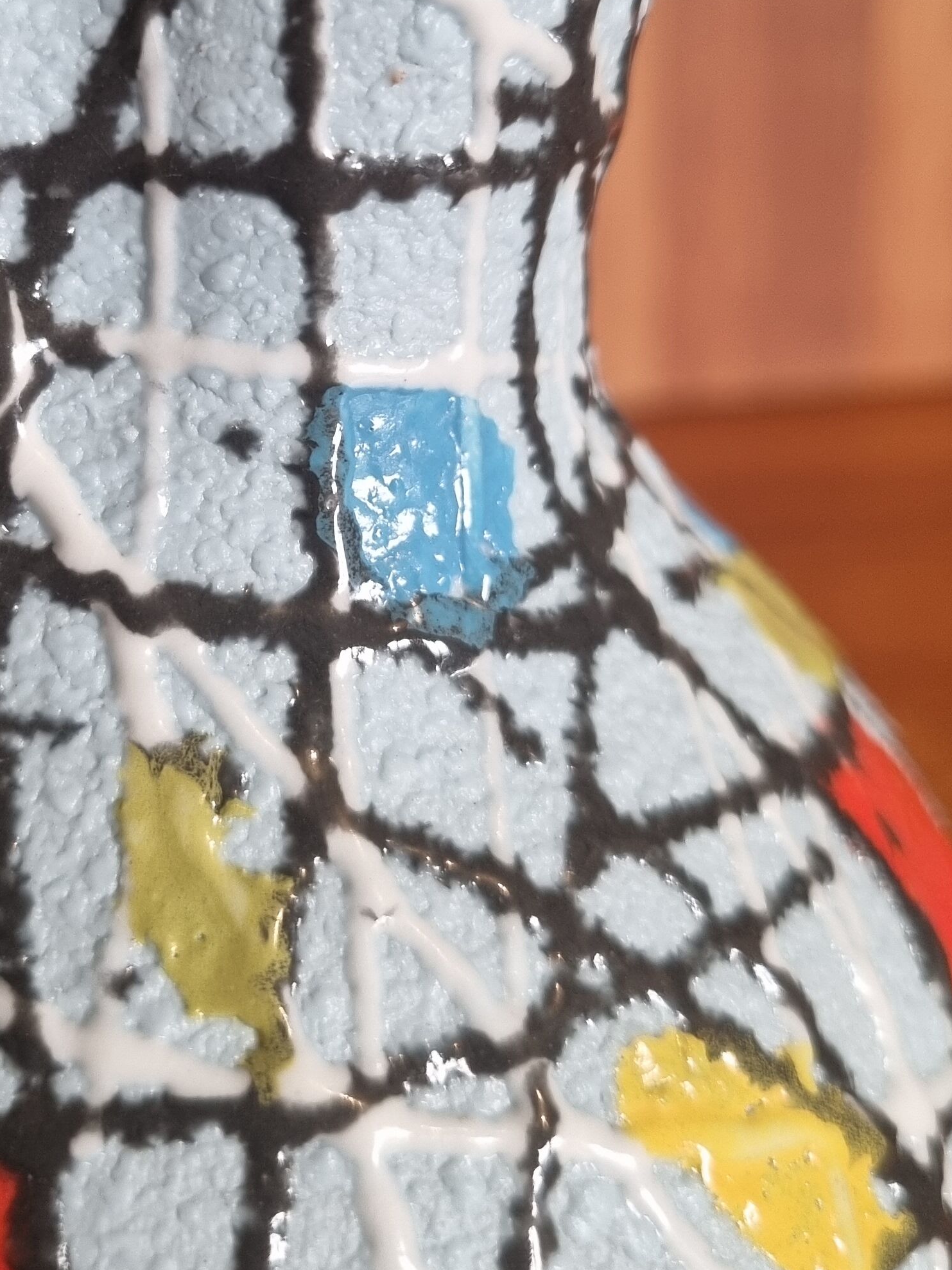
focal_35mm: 53
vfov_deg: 35.5
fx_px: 1944
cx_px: 220
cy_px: 342
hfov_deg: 27.1
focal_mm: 5.4
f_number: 1.8
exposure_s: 1/100
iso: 250
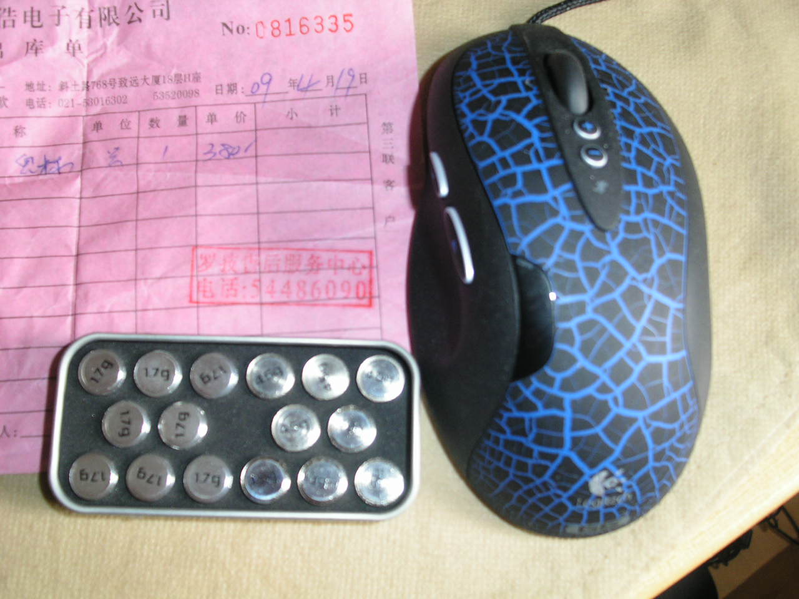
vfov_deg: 37.7
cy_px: 300
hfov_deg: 49.0
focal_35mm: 38
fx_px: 877
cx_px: 400
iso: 200
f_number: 2.8
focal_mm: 7.8
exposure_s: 1/45
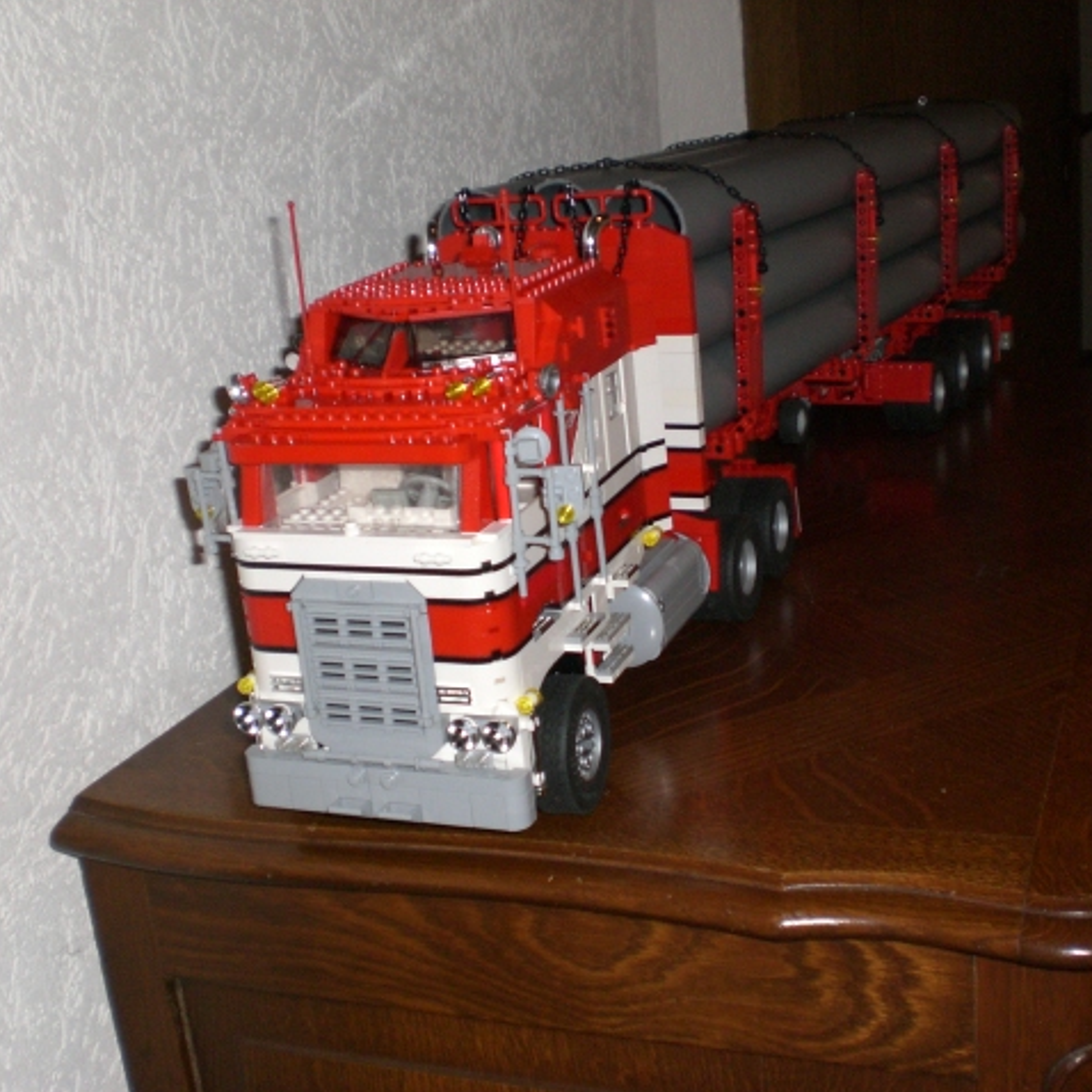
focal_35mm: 45
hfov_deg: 37.5
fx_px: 1606
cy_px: 546
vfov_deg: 37.6
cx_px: 633
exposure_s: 1/60
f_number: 3.1
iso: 200
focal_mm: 6.3
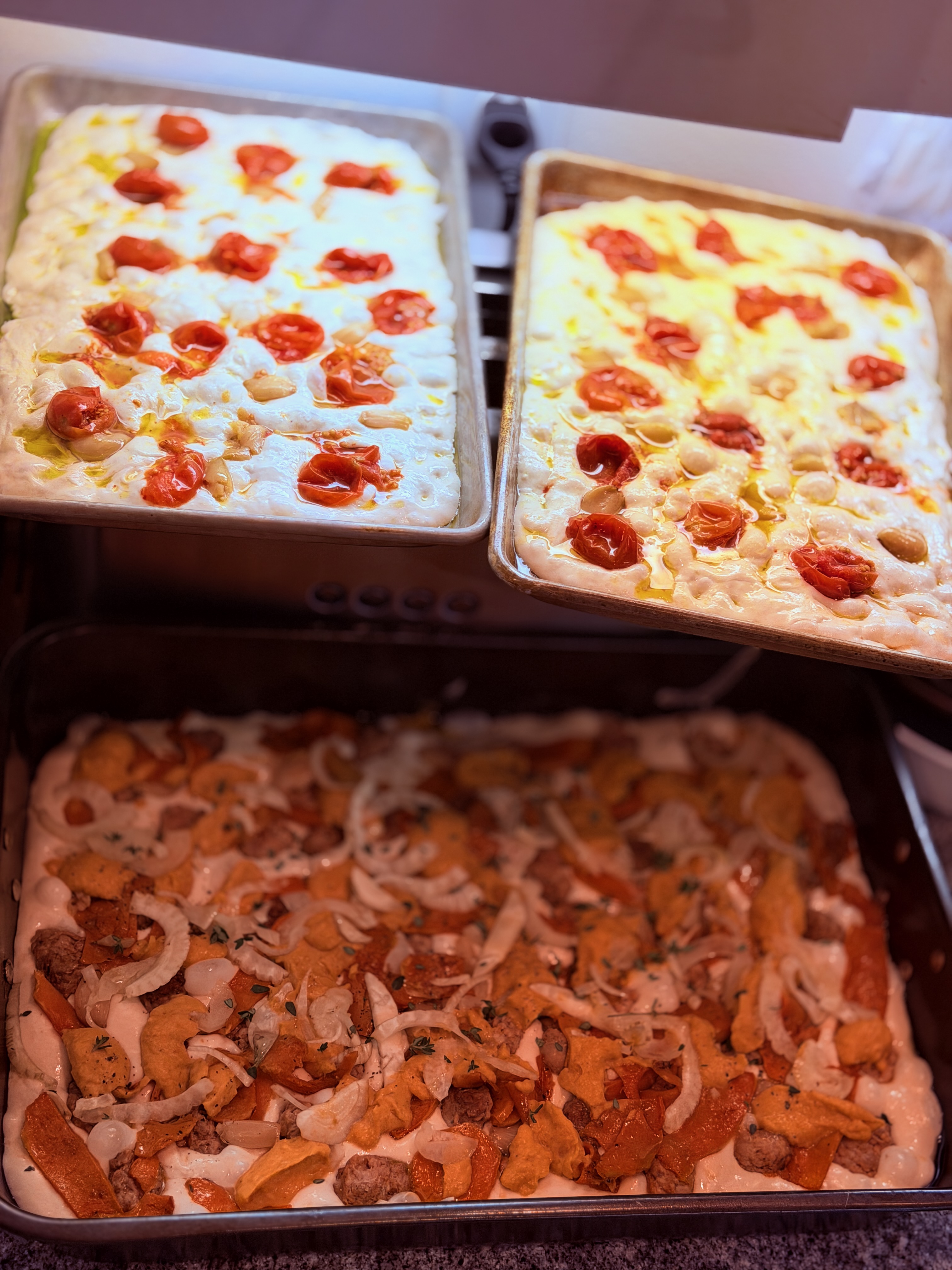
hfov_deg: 30.3
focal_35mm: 48
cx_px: 476
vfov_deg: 39.7
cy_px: 635
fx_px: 1760
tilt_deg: -44.5
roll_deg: -14.2
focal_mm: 6.76
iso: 100
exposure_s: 1/120
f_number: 1.78
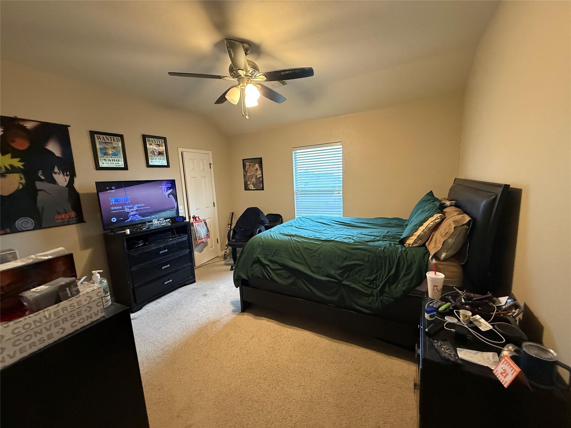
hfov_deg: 102.1
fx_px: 231
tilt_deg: -8.5
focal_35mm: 14
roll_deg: +3.0
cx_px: 286
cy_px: 214
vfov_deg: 85.7
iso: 640
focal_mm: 2.22
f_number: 2.2
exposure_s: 1/60
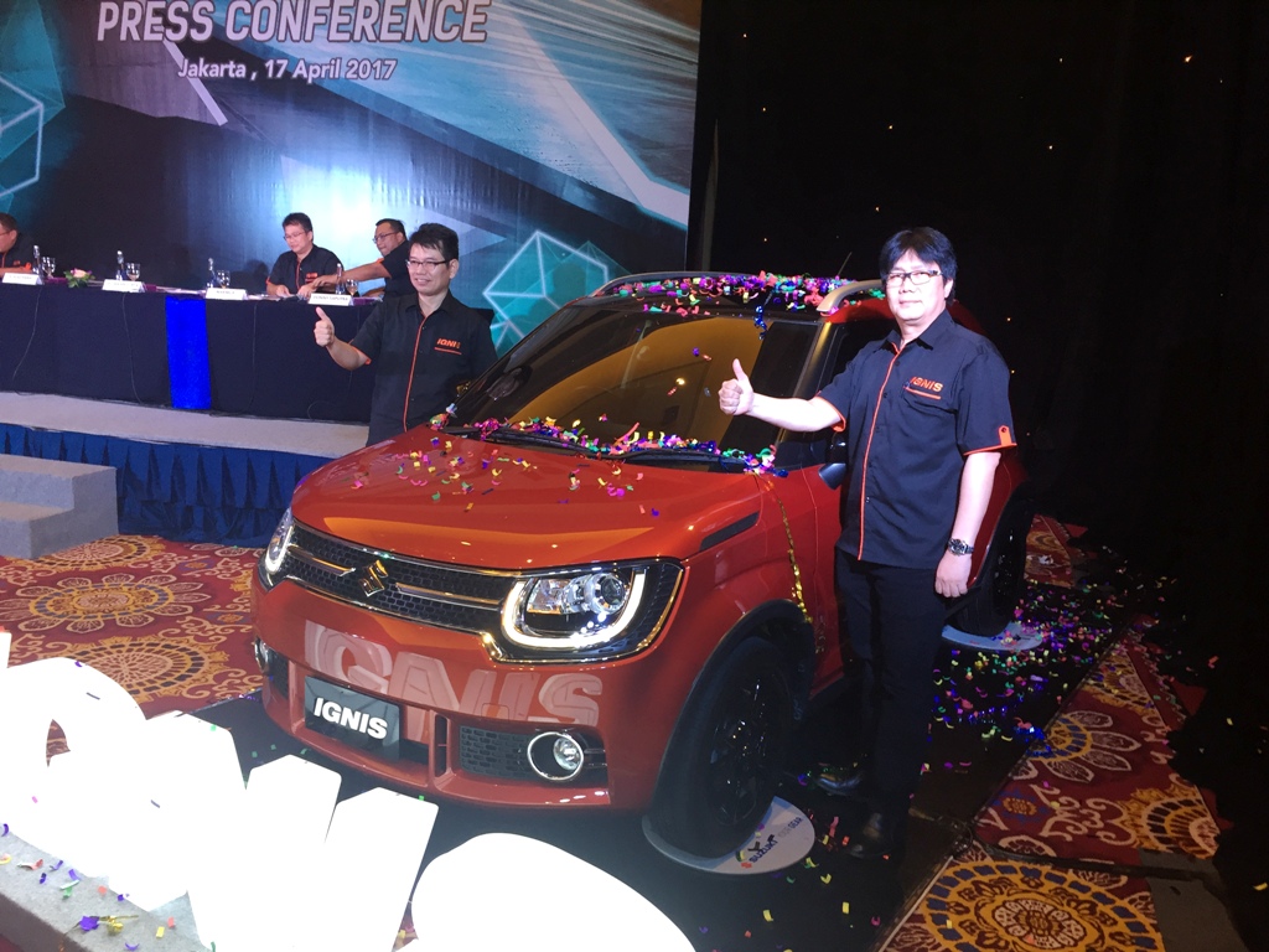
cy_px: 476
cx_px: 634
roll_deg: -4.0
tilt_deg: -11.4
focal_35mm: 29
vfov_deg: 48.2
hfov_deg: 61.7
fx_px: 1063
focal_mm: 4.15
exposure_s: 1/33
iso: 80
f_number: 2.2
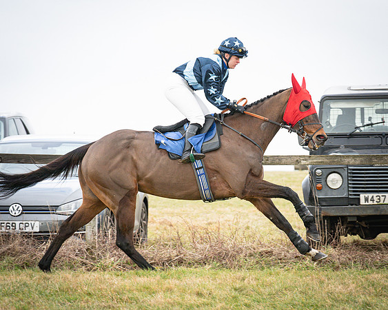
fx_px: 2492
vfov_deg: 7.1
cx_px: 205
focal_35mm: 217
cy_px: 161
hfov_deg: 8.9
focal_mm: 135
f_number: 4.5
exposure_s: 1/1000
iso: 500
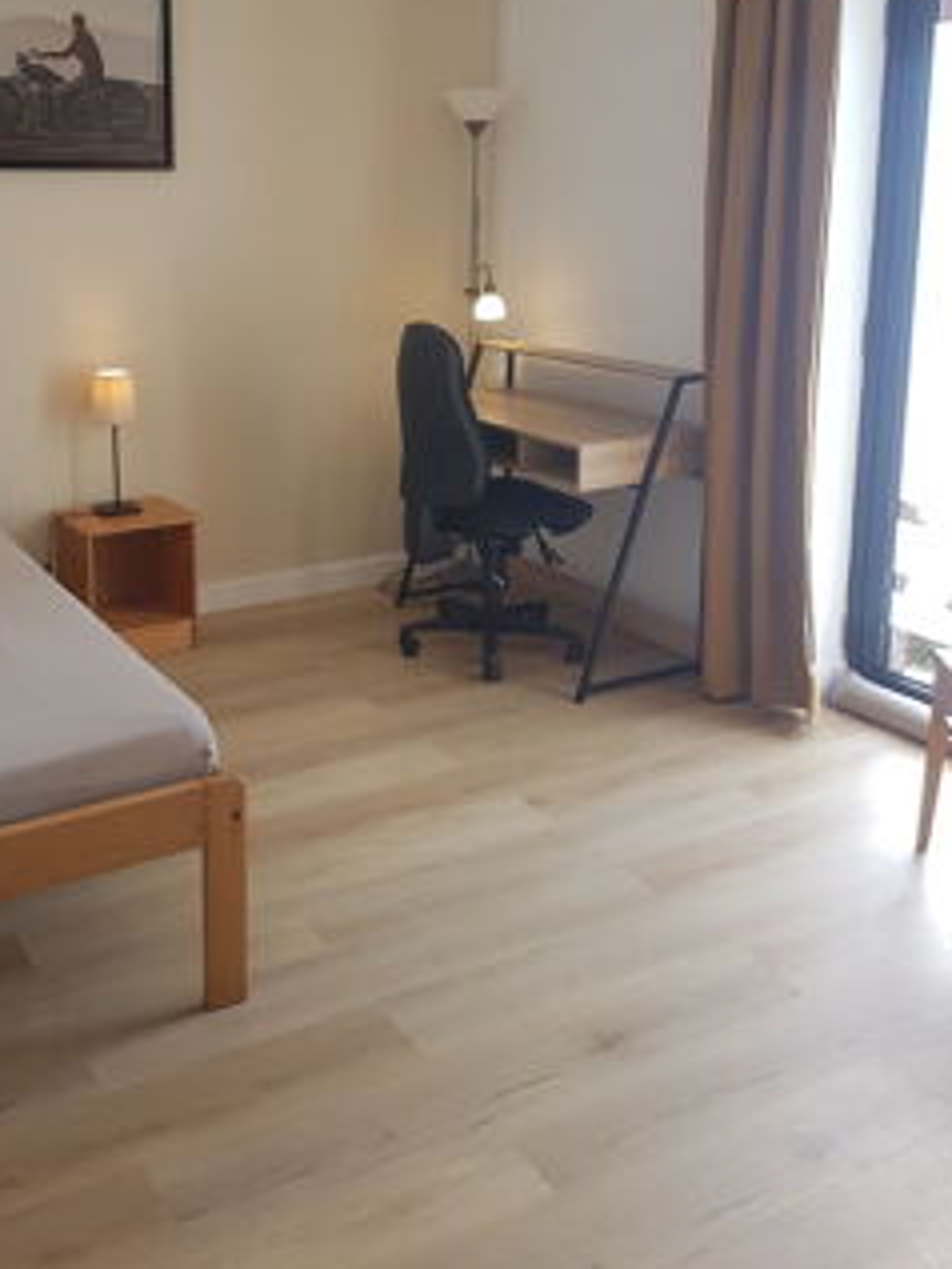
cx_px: 336
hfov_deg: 40.3
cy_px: 442
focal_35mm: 35
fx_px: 1283
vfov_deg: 51.8
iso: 40
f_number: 1.7
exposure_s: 1/101
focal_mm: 4.2
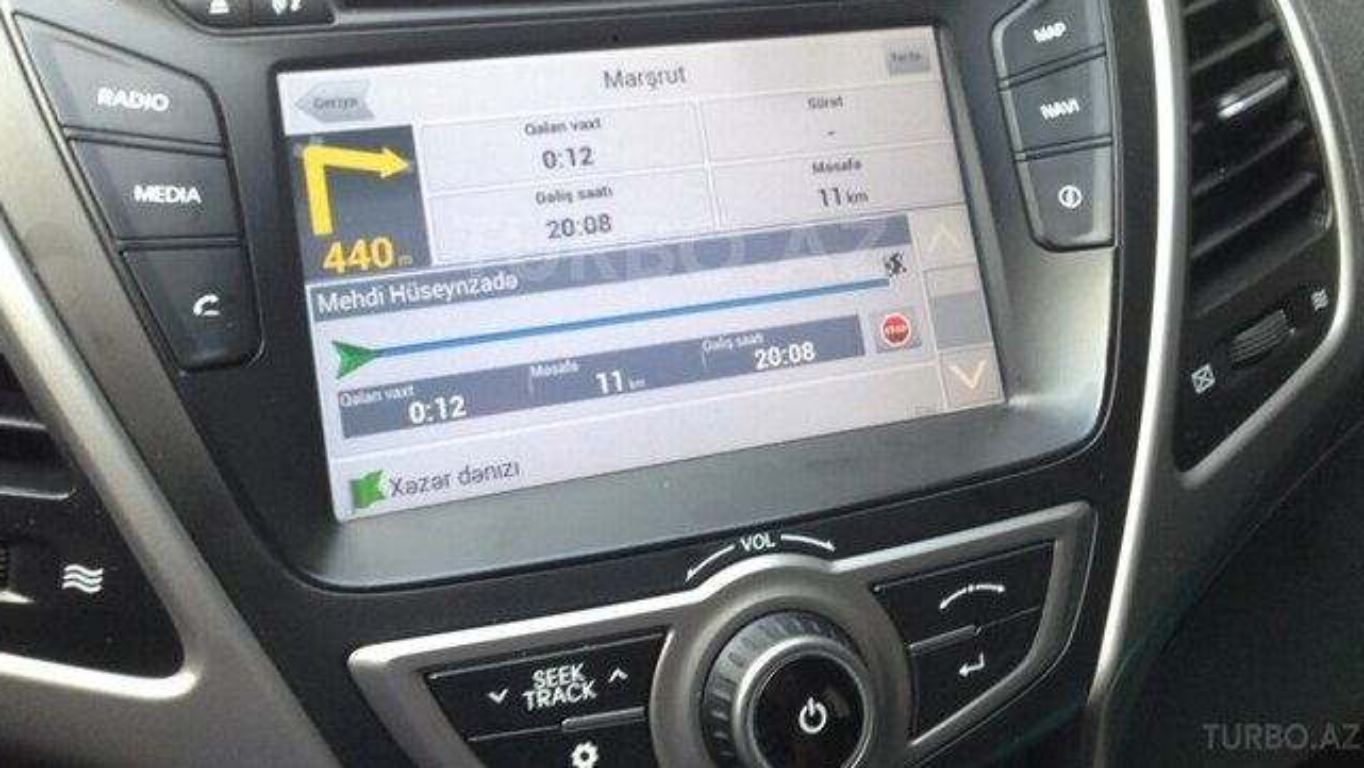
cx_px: 670
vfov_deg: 31.7
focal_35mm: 37
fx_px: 1339
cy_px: 248
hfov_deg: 54.0
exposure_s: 1/40
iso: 50
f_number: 2.4
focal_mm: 4.12
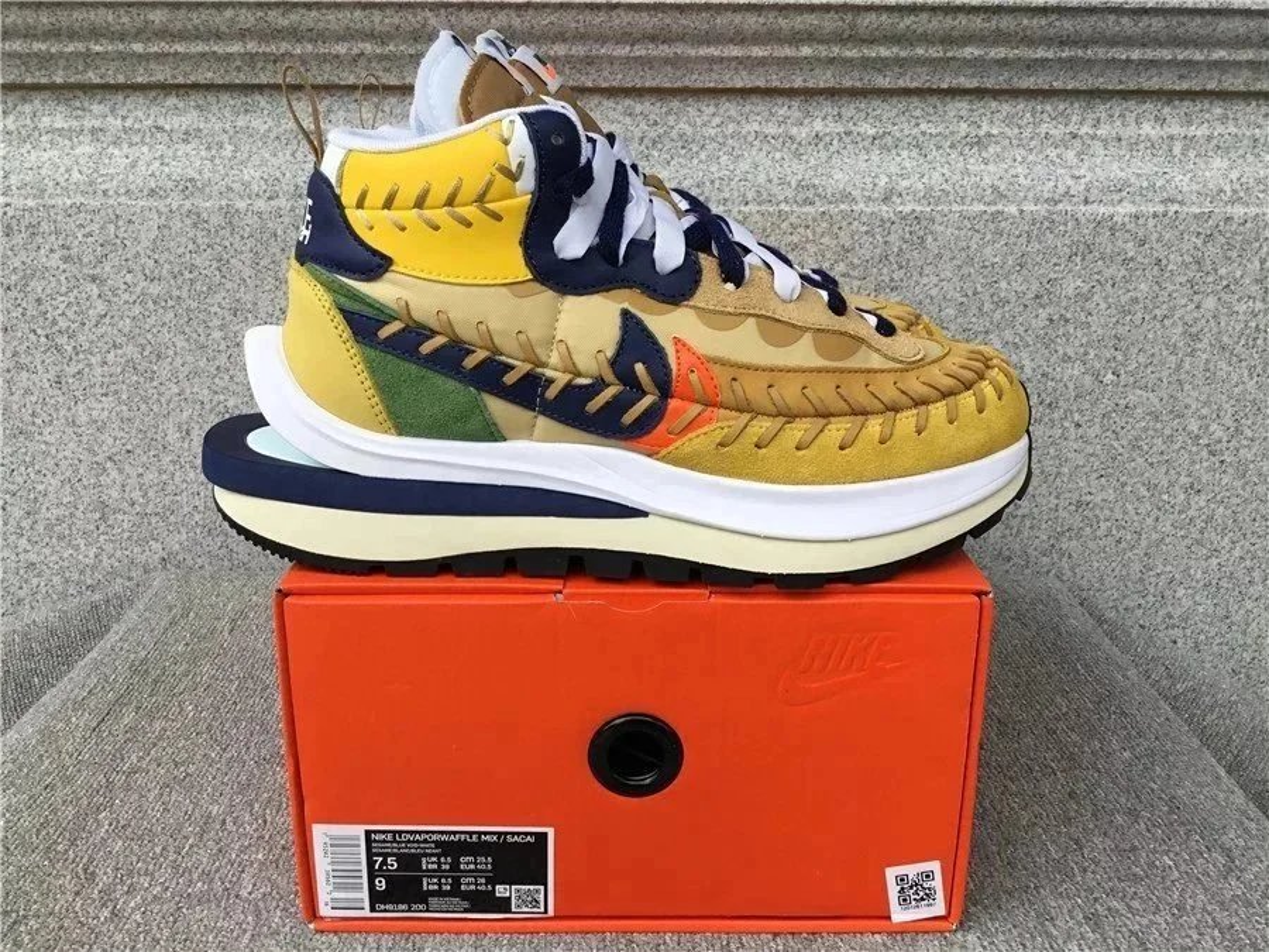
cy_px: 476
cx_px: 634
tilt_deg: -17.0
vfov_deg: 45.4
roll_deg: +0.2
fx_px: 1136
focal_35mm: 31
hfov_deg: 58.4
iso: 25
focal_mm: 3.3
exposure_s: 1/149
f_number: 2.4
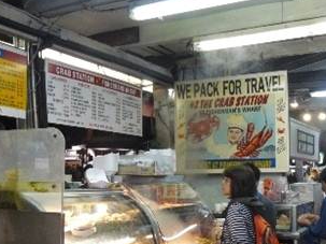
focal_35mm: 57
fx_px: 537
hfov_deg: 33.5
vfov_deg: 25.5
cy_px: 161
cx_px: 107
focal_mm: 6
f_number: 2.8
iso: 400
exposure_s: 1/50
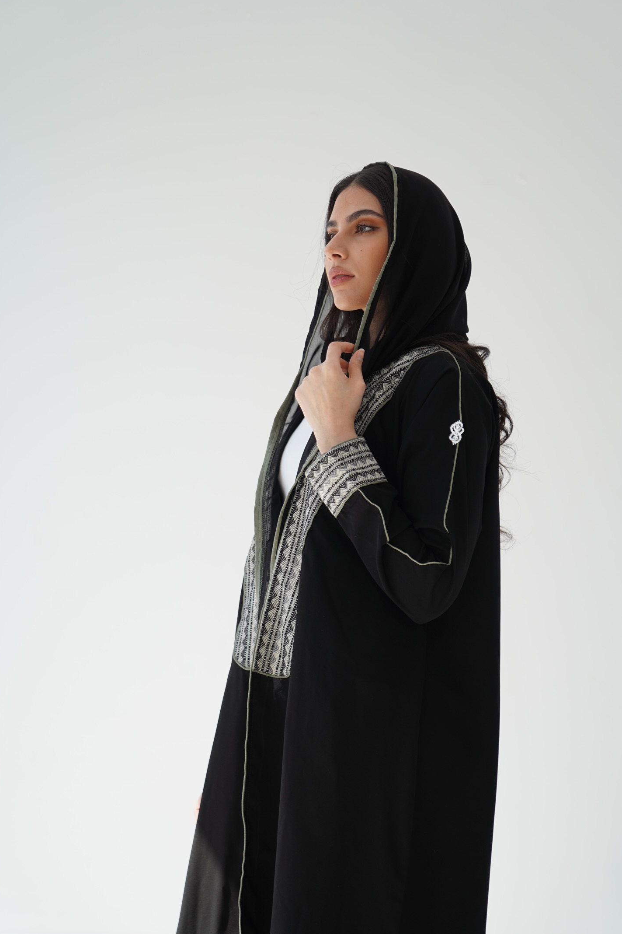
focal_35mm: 68
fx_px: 1762
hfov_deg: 20.0
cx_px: 323
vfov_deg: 29.7
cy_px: 485
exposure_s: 1/320
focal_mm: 63
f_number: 2.8
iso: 100
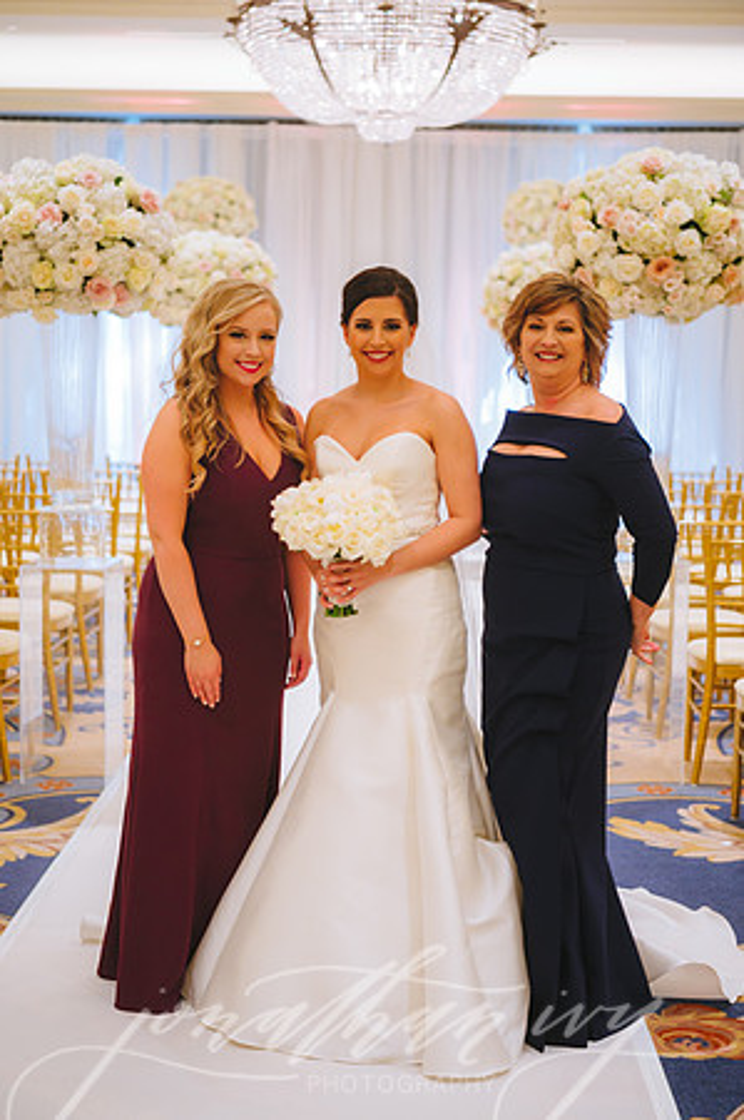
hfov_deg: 23.3
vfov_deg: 34.5
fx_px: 1802
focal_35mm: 58
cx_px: 372
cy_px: 560
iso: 1600
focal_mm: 58
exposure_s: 1/160
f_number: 2.8
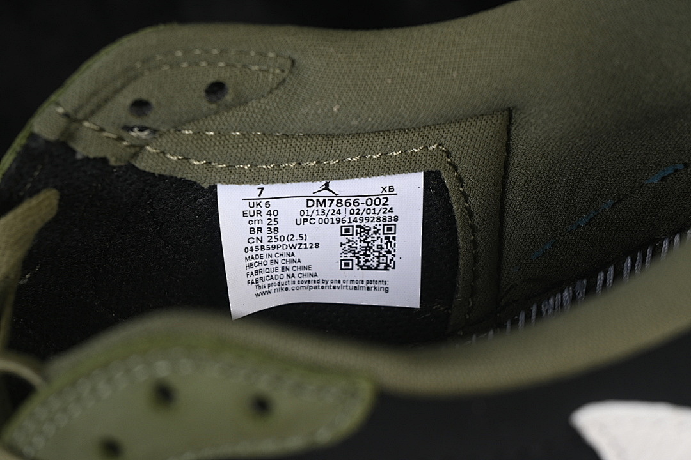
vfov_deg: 18.2
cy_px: 230
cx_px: 346
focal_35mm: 75
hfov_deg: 27.0
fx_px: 1439
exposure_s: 1/60
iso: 160
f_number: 6.3
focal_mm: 50
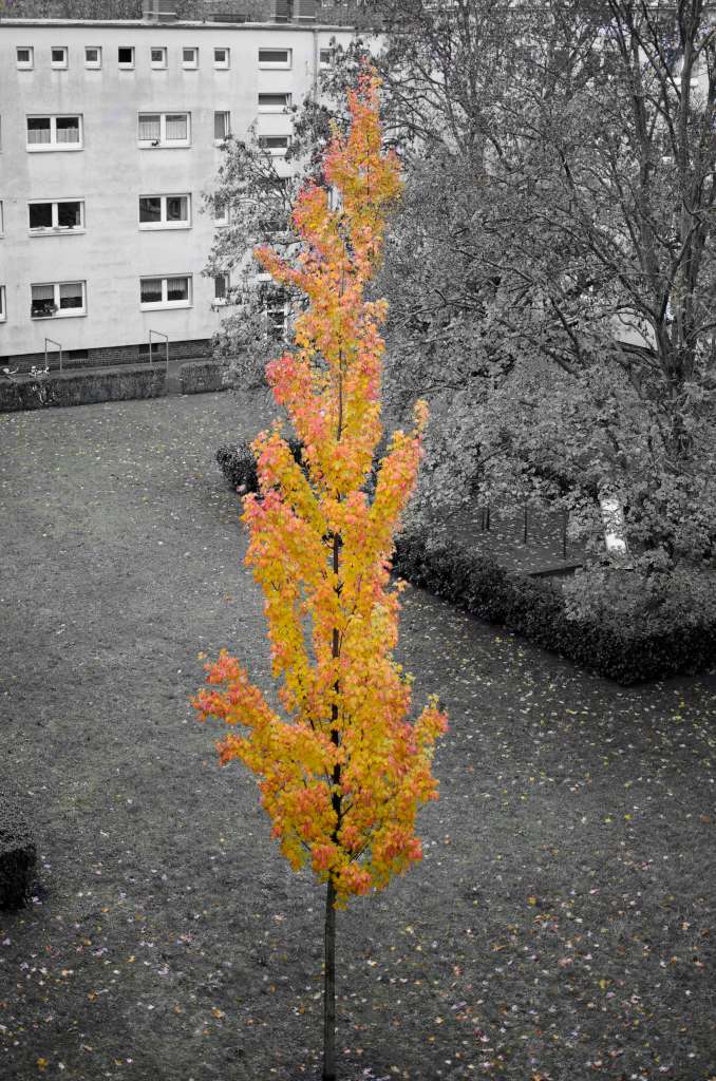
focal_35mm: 52
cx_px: 358
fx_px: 1574
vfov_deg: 37.9
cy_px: 540
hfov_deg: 25.6
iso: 125
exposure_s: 1/80
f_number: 1.8
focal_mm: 35
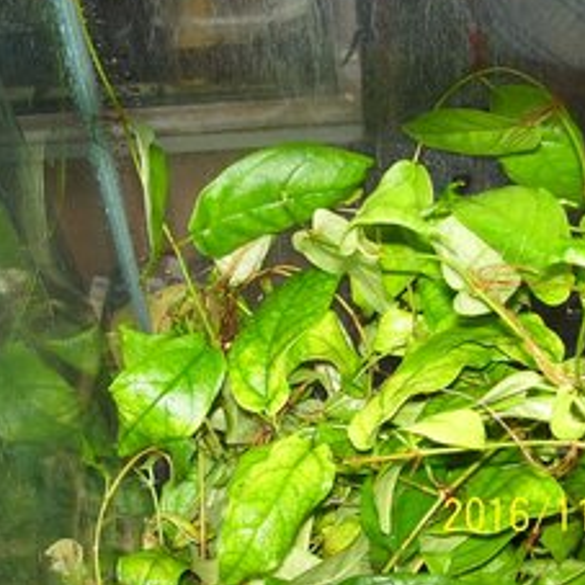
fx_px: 1071
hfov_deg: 30.4
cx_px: 201
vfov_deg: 30.4
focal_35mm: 56
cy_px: 224
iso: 80
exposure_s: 1/60
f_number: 2.7
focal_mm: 6
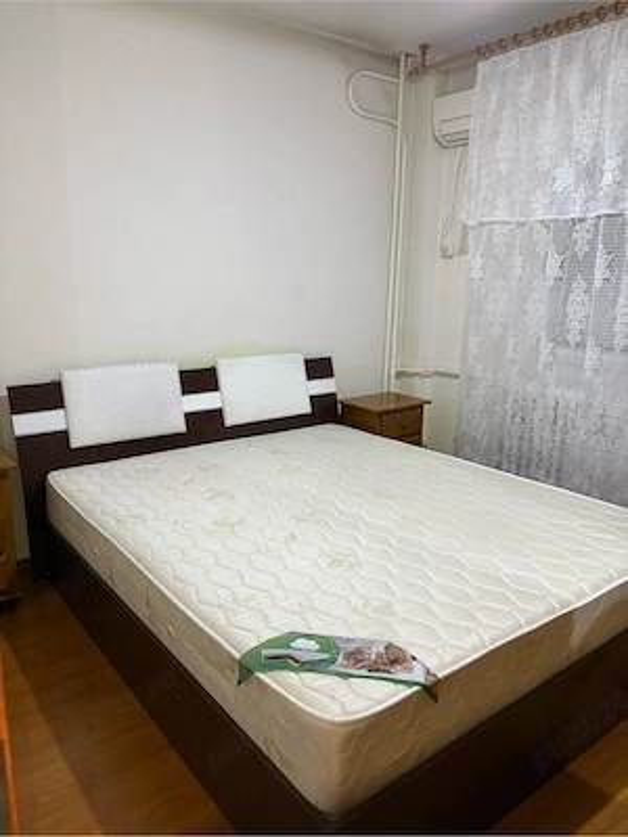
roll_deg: -1.6
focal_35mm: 26
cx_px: 314
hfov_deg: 53.1
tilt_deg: -12.8
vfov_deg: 67.3
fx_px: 629
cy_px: 418
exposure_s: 1/50
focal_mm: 5.96
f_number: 1.6
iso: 320
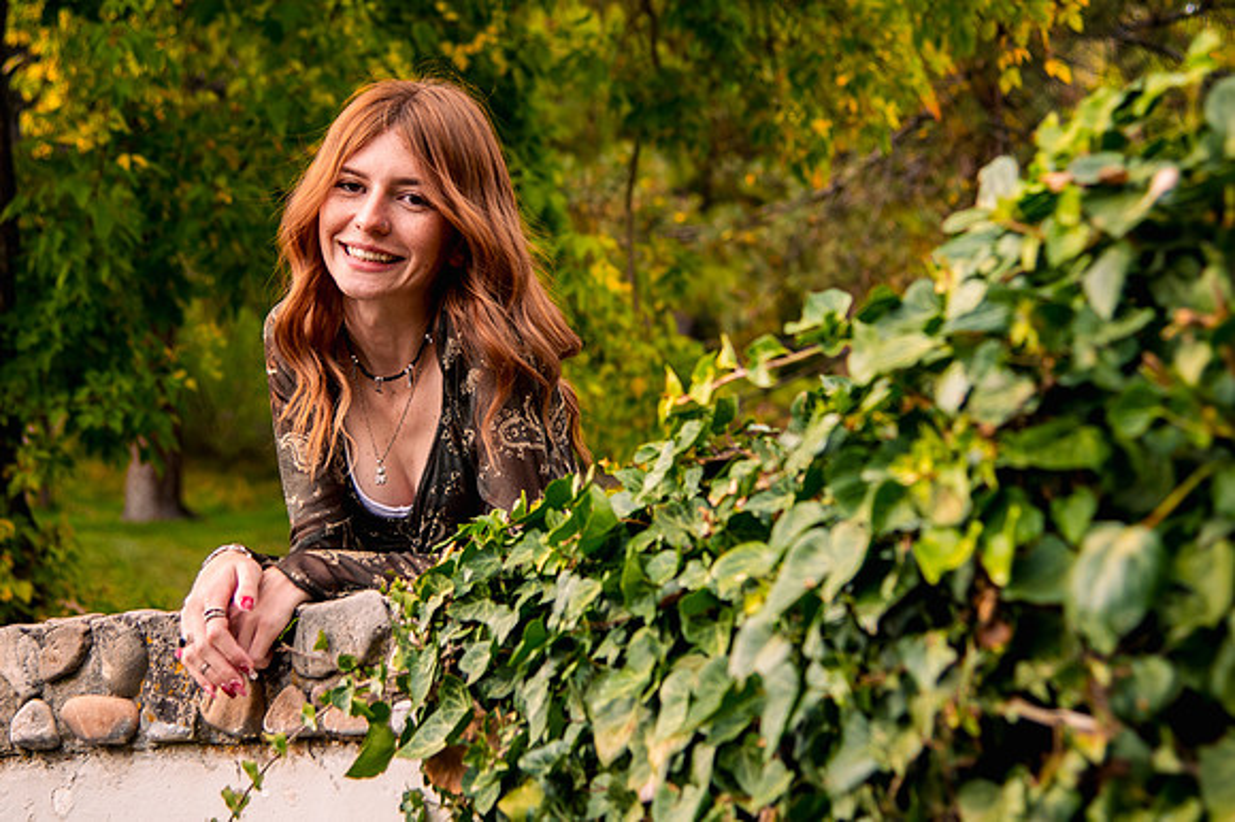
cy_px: 349
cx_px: 606
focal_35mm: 87
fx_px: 2982
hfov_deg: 23.4
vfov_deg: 15.7
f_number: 4
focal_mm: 55
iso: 200
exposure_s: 1/100
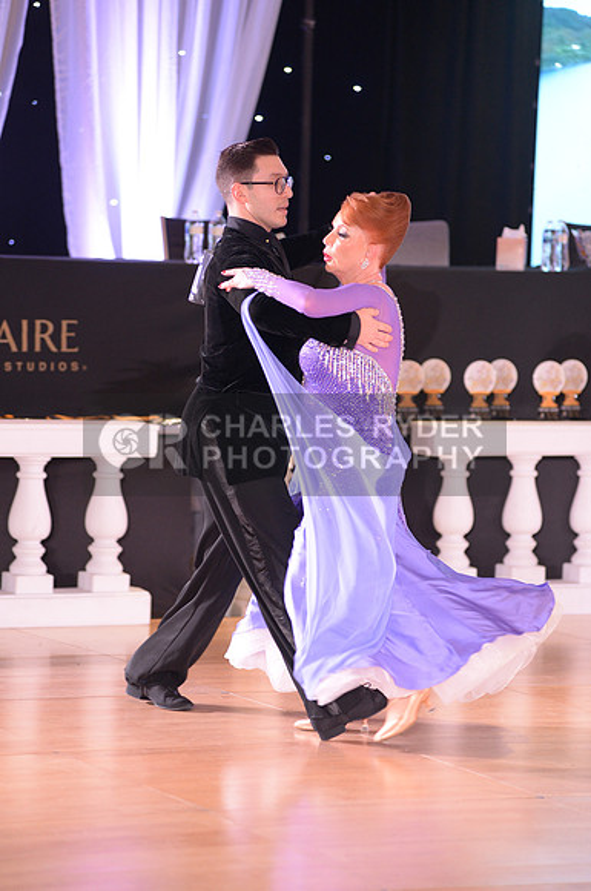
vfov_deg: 14.2
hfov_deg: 9.4
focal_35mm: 145
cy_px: 446
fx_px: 3581
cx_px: 296
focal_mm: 145
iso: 2000
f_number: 3.2
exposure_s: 1/250
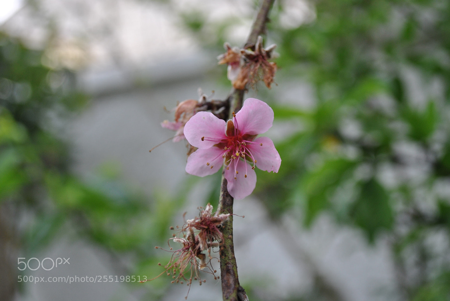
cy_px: 150
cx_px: 225
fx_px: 601
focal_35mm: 48
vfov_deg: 28.2
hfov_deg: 41.1
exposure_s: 1/60
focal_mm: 32
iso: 200
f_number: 4.8
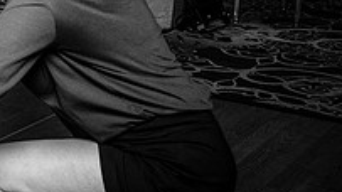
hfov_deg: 20.1
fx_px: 879
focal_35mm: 97
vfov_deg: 12.4
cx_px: -107
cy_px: 53
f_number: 5.6
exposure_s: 1/200
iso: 2000
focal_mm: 29
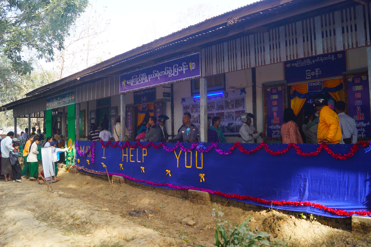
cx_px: 186
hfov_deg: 67.4
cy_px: 124
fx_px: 278
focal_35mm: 27
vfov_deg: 47.9
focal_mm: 18
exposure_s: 1/200
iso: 400
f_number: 7.1
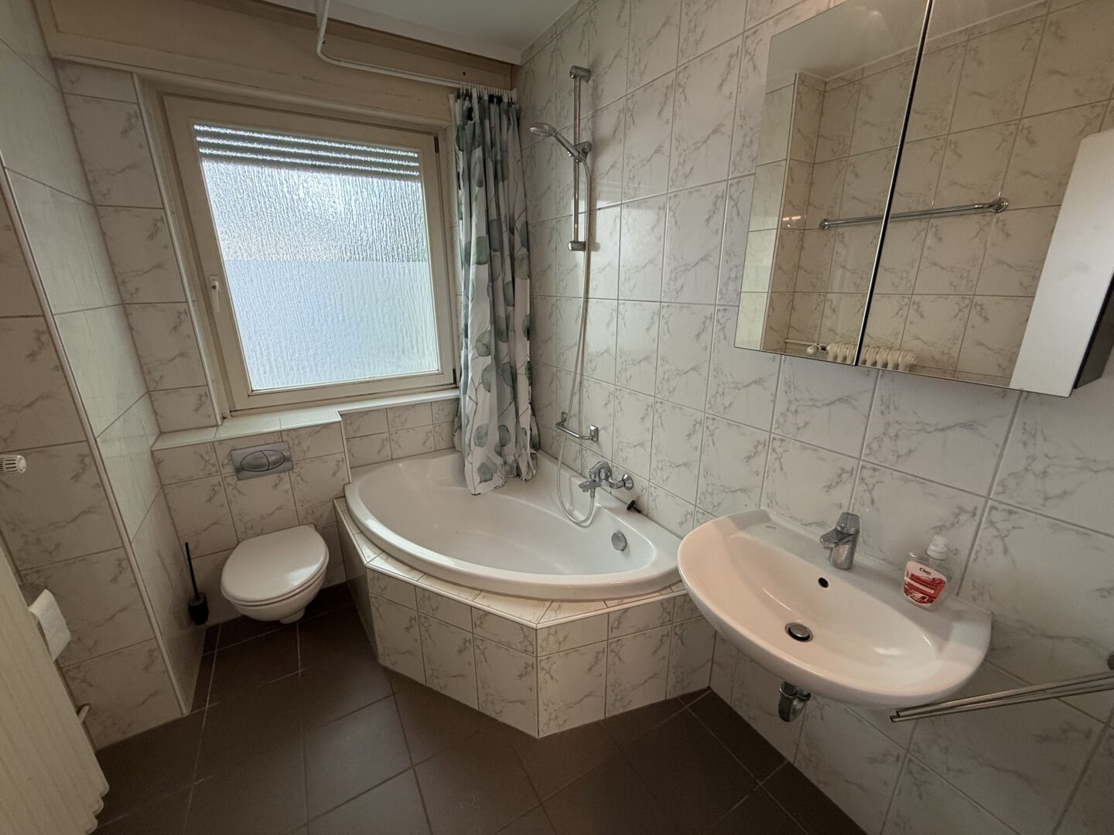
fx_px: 451
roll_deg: +0.4
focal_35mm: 14
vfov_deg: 85.7
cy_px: 418
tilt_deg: -17.2
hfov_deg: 102.1
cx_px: 557
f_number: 2.2
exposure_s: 1/100
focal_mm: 2.22
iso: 160
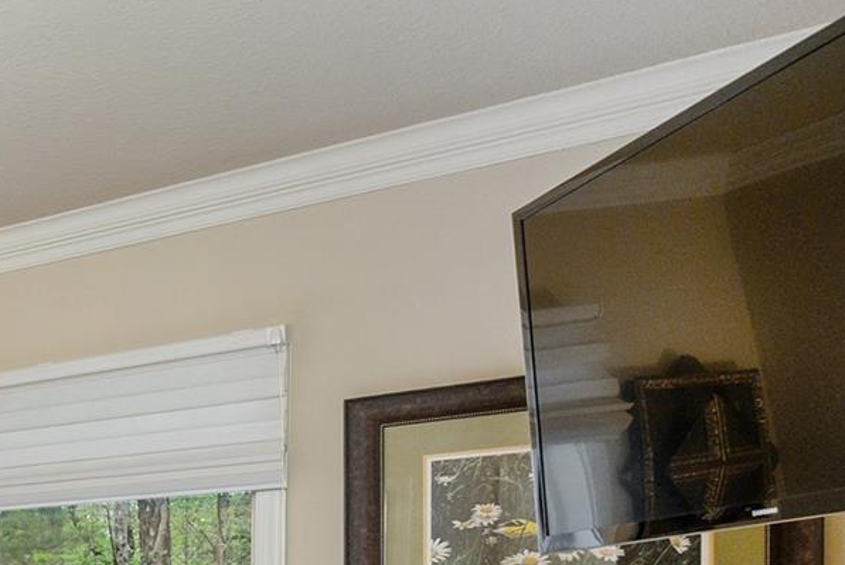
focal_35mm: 48
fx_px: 1127
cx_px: -562
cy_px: 743
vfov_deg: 24.4
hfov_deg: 24.8
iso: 320
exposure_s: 1/80
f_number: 7.1
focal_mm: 14
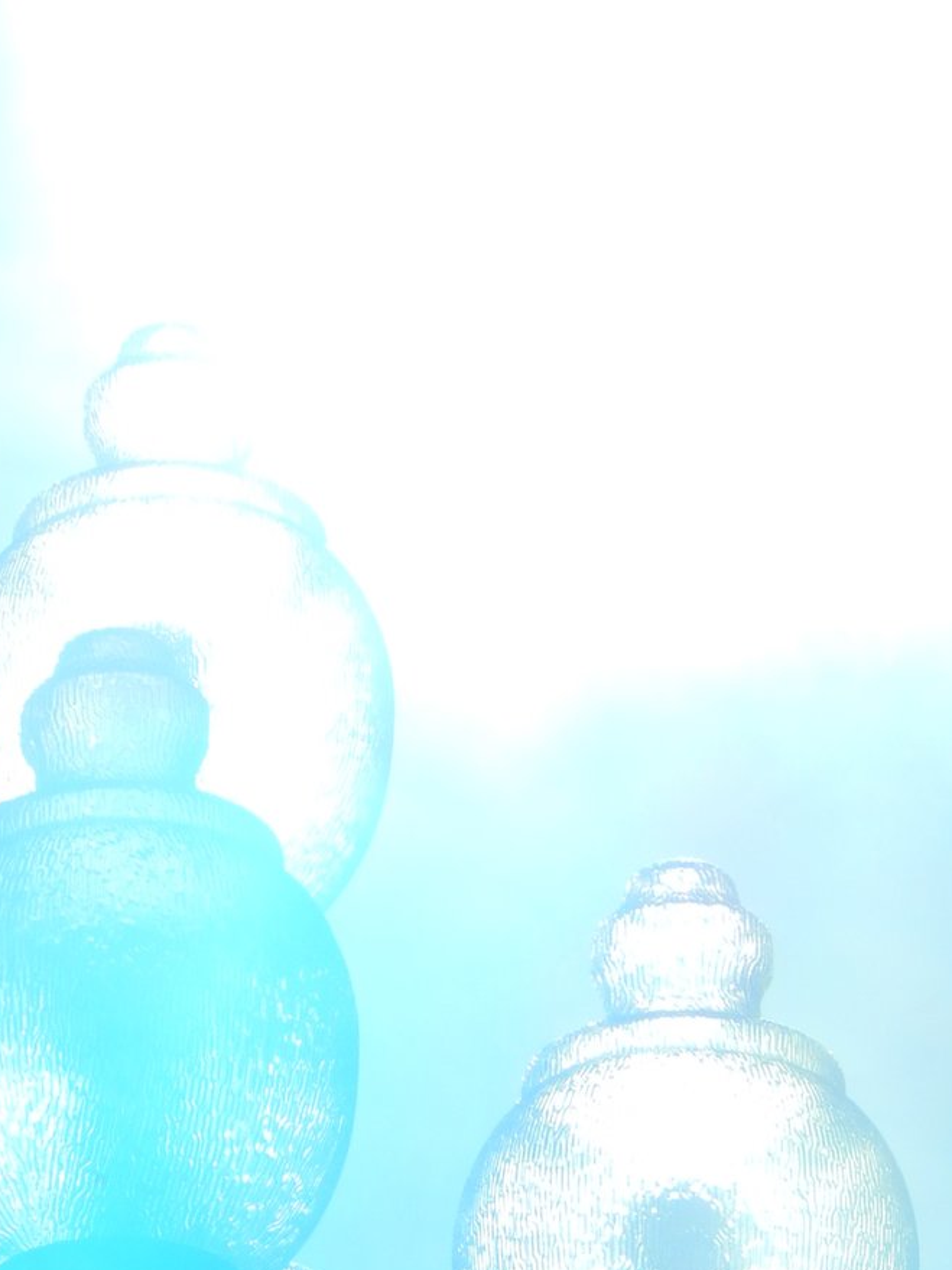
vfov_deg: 6.2
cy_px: 839
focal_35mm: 321
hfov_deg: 4.6
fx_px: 11774
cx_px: 276
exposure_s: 1/1500
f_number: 9.8
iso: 125
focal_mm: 25.3
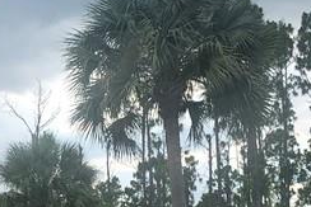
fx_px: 1055
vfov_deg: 11.1
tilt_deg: +2.7
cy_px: 210
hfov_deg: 16.7
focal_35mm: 122
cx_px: 111
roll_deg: +1.2
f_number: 1.8
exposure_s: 1/648
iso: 20
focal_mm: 4
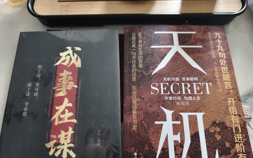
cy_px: 90
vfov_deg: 49.1
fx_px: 172
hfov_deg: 72.5
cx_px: 128
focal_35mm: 25
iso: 435
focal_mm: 5.6
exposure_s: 1/50
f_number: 1.57
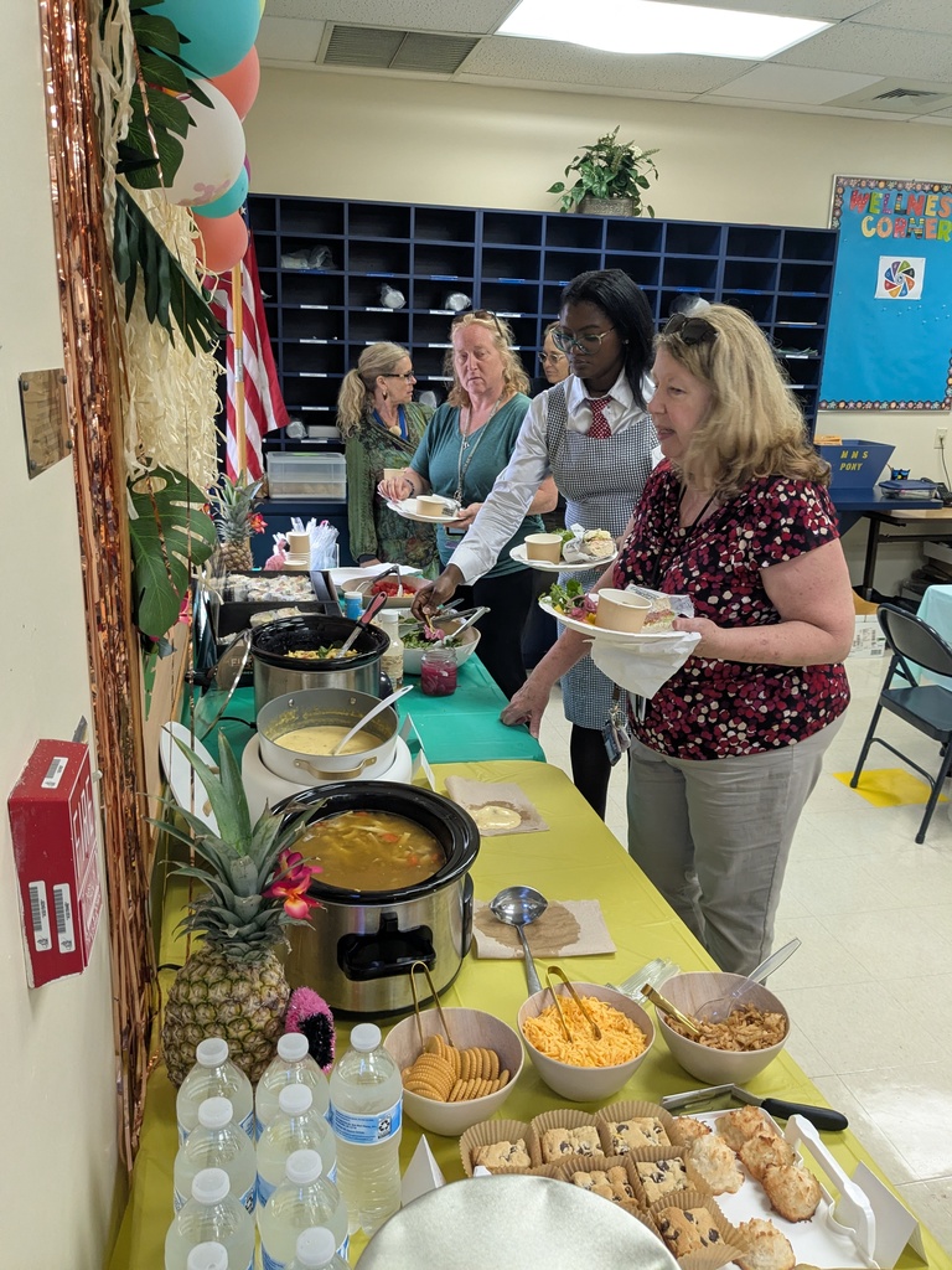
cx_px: 476
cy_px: 635
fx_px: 990
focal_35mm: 27
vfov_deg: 65.3
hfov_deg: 51.4
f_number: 1.73
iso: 237
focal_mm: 4.38
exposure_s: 1/120
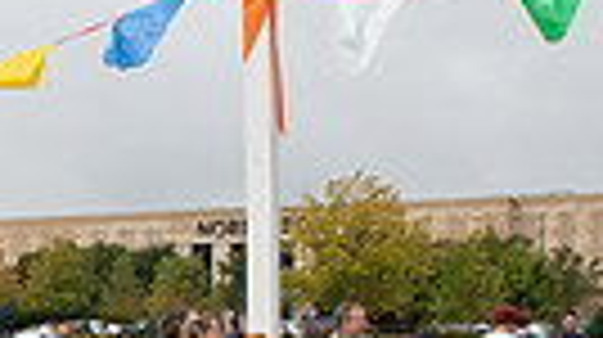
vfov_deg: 9.7
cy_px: 457
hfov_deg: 15.6
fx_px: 1948
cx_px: -403
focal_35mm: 122
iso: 400
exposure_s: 1/500
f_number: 7.1
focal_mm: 26
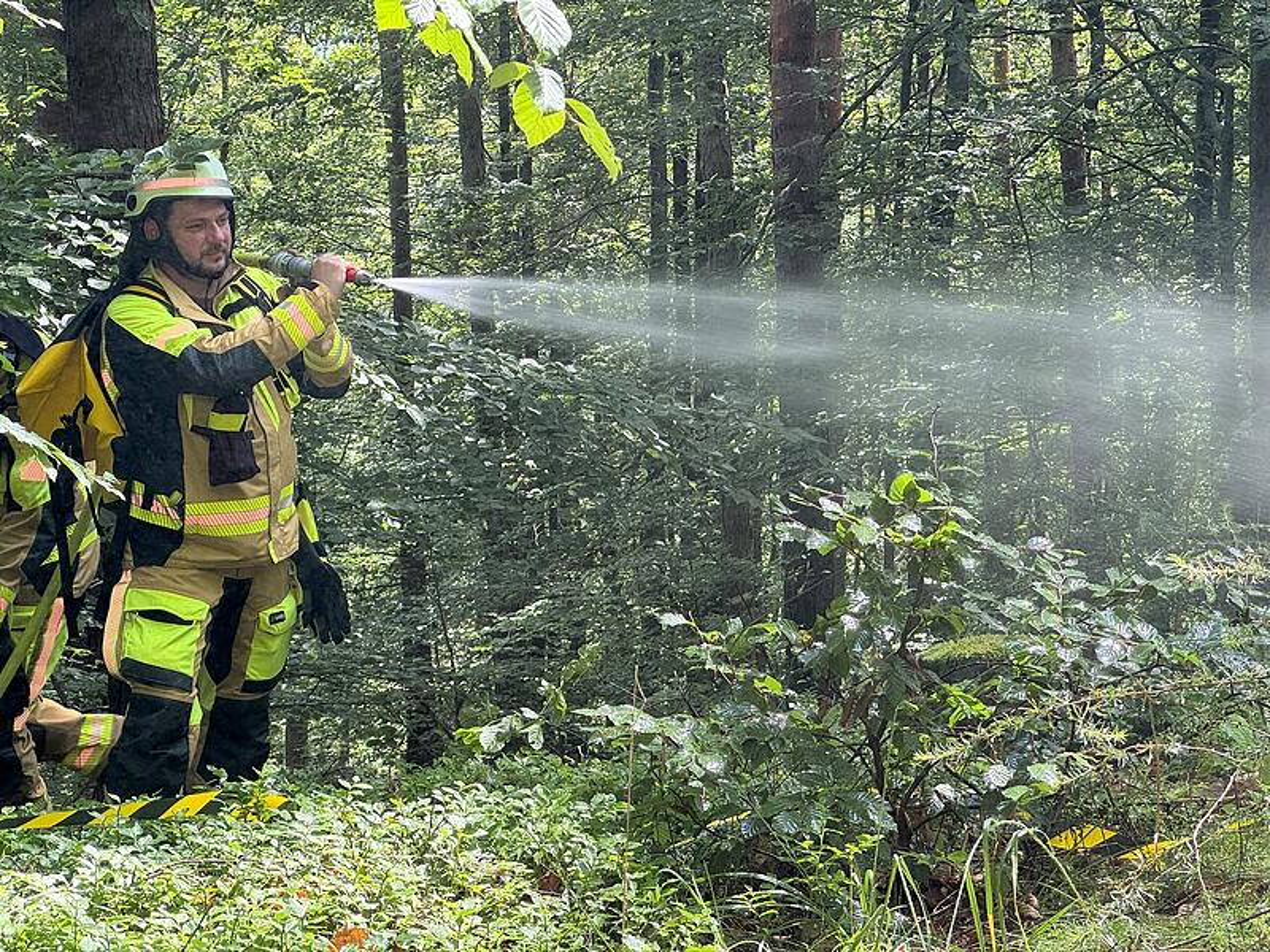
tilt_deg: -8.9
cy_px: 476
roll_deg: +1.2
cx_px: 635
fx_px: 2825
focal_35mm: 77
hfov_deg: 25.3
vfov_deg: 19.1
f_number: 2.8
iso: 64
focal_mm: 9
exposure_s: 1/99
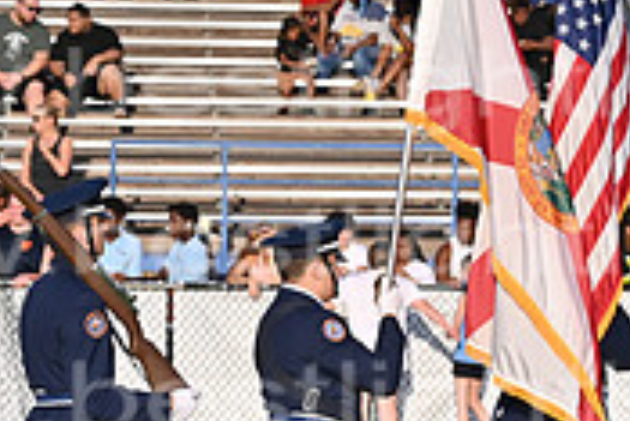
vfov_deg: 6.4
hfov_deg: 9.5
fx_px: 3766
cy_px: 327
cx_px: 547
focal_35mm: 215
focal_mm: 65
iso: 500
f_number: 4
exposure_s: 1/8000
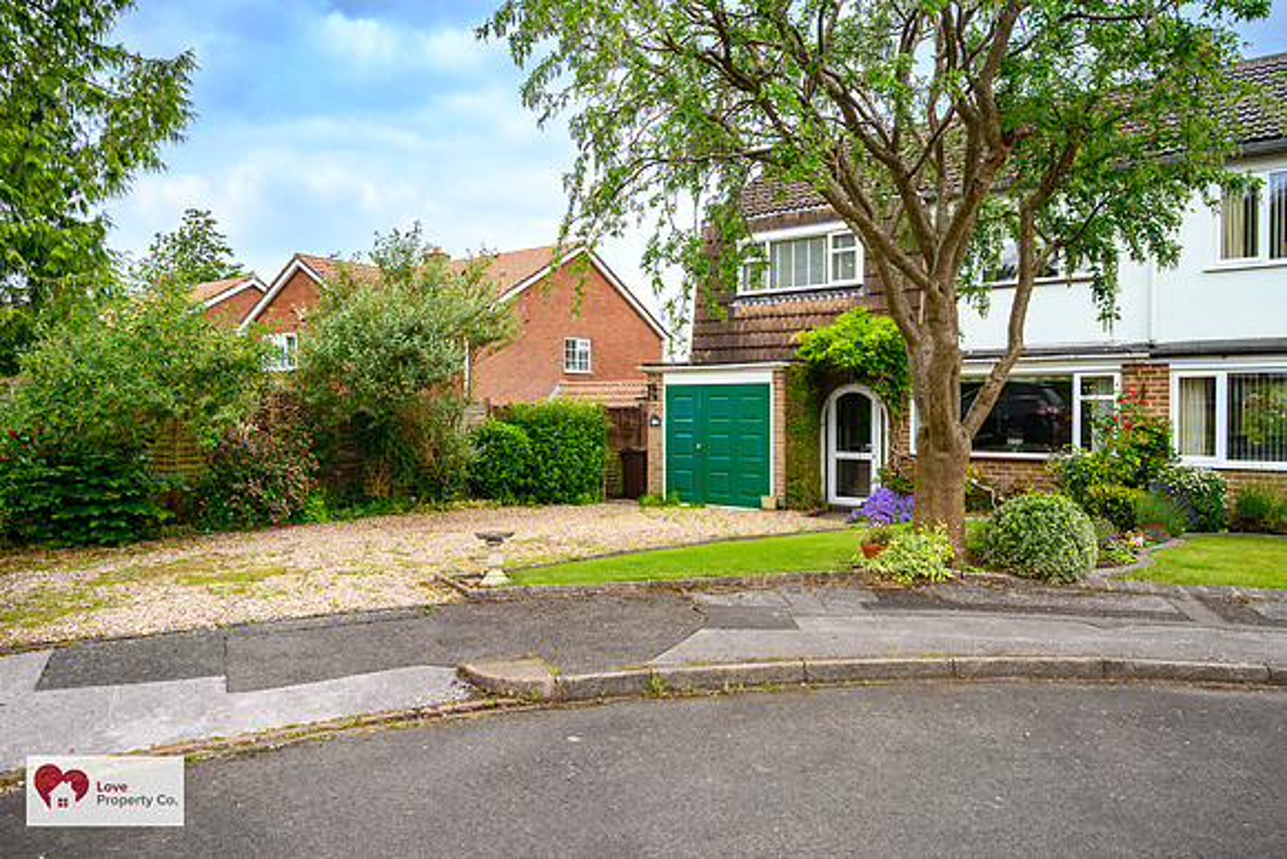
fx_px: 858
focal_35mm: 24
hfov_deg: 73.7
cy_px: 430
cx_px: 644
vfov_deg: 53.2
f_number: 5.6
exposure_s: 1/200
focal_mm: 24
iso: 100
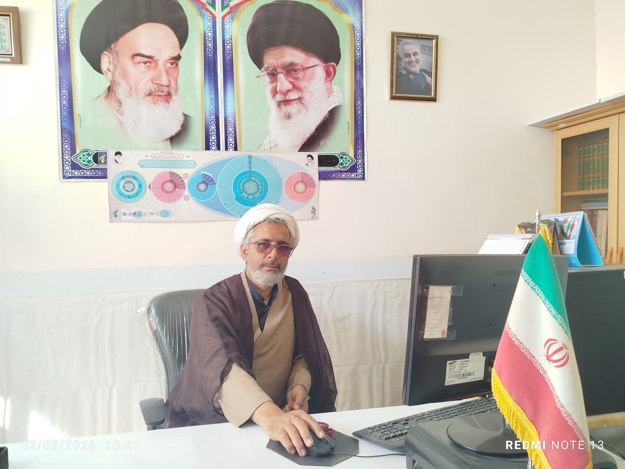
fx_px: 469
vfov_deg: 53.1
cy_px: 234
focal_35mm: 26
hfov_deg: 67.3
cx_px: 312
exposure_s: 1/50
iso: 100
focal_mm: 5.31
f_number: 1.7
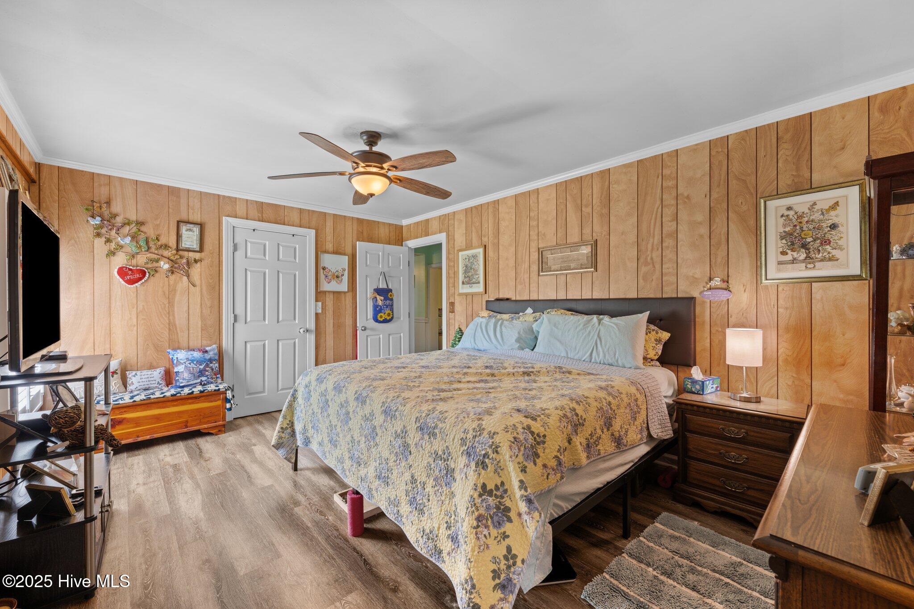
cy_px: 304
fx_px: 355
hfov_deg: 104.3
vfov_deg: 81.2
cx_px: 457
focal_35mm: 14
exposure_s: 1.3
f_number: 9
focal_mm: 14
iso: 100
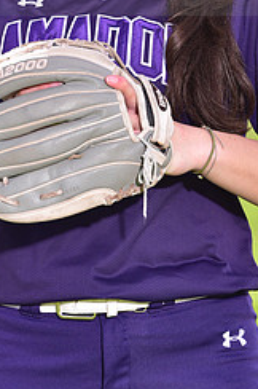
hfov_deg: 3.5
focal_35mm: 393
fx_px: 4236
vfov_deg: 5.2
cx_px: 147
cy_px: -35
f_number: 5
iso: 80
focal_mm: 165
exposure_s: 1/250
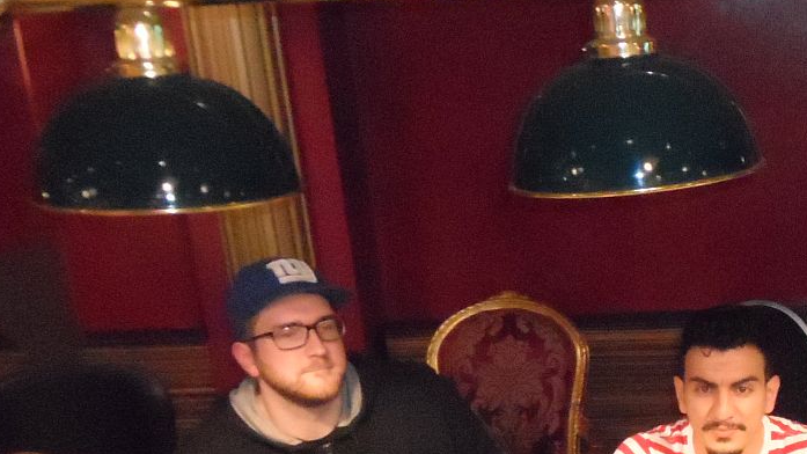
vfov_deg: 16.4
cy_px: 577
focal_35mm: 70
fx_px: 1498
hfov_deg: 28.2
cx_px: 820
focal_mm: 4.9
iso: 1600
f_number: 3.1
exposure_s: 1/30
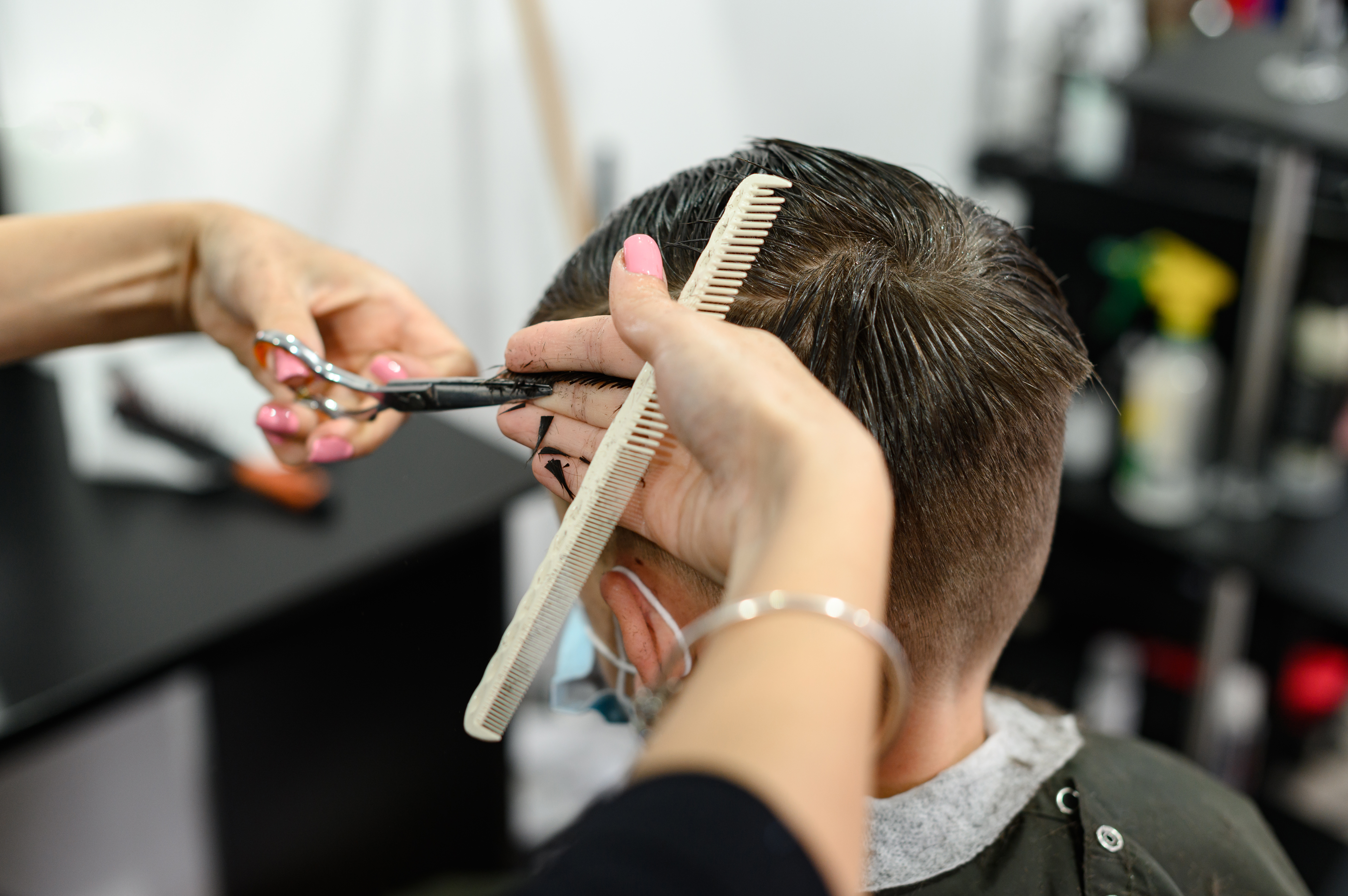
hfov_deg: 39.6
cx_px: 674
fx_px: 1871
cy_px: 448
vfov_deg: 27.0
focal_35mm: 50
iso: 800
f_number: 3.2
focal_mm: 50
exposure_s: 1/160
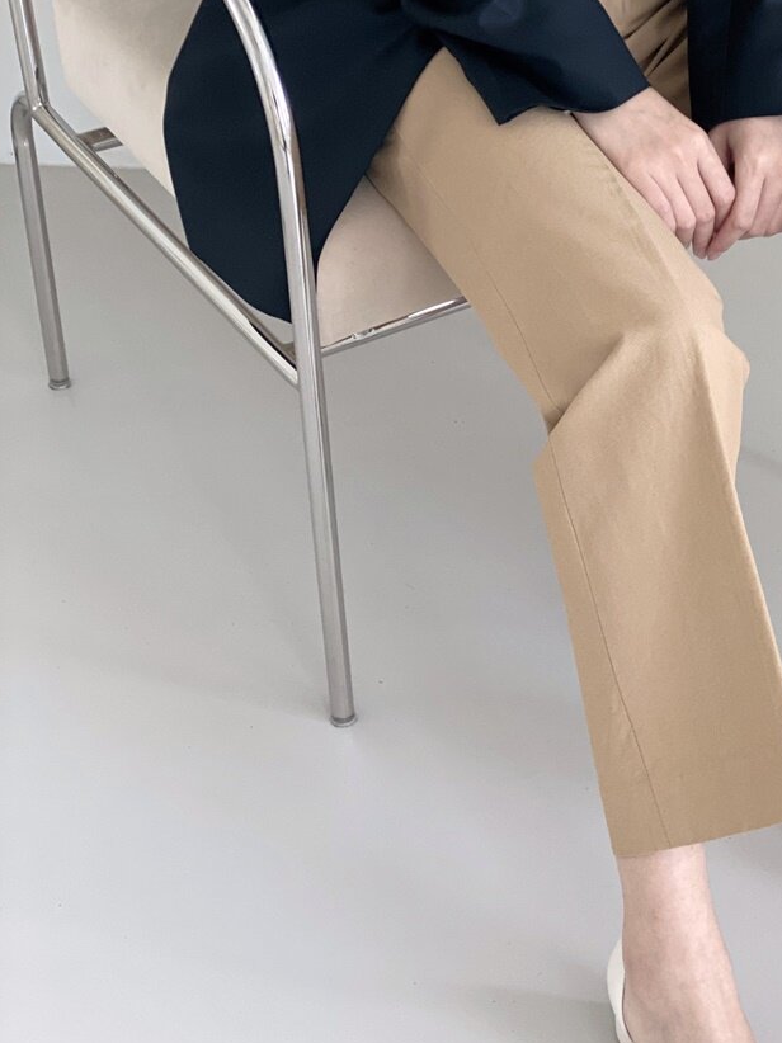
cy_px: 482
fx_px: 2441
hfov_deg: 18.1
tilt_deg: -36.3
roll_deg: +2.0
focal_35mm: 81
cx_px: 608
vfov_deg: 24.1
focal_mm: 6
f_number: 2
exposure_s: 1/40
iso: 125
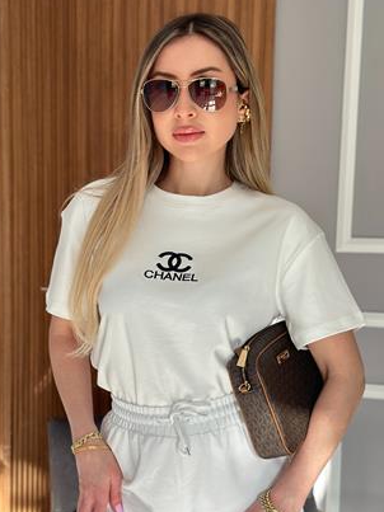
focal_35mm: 62
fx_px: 918
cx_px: 188
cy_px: 318
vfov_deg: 31.1
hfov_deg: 23.6
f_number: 1.78
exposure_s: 1/172
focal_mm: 6.86
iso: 125
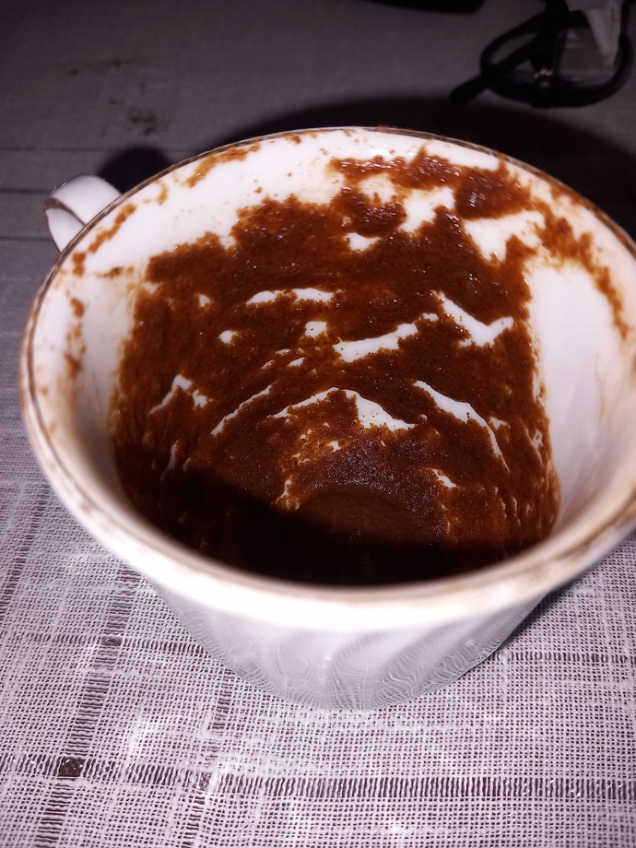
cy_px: 424
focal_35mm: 27
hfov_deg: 51.4
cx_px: 318
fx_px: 661
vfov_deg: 65.3
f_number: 1.8
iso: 25
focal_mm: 4
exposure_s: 1/100
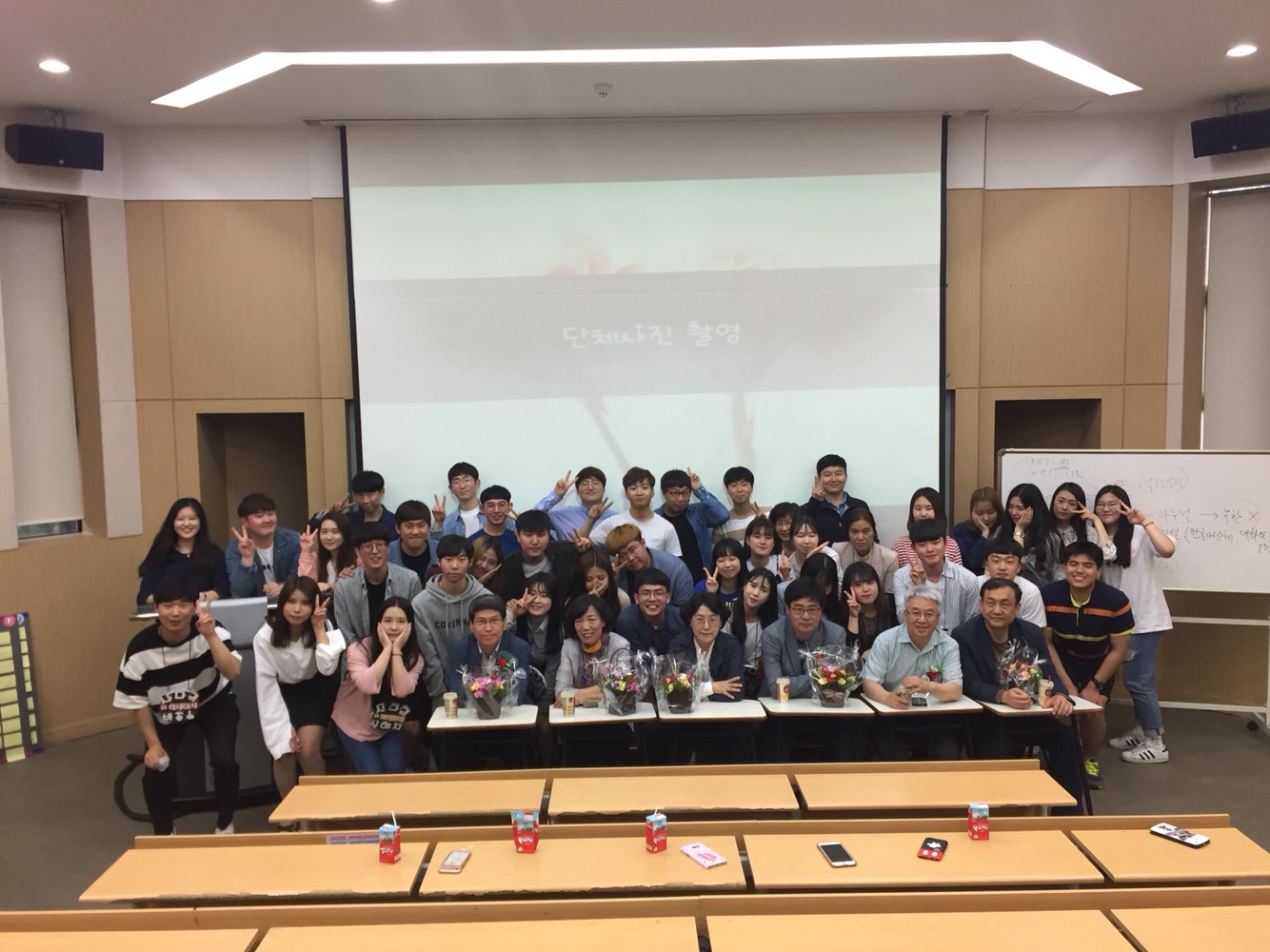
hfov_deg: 61.7
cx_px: 635
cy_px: 476
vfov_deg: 48.2
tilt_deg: -4.8
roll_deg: +1.1
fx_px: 1064
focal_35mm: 29
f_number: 2.2
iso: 80
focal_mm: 4.15
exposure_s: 1/30
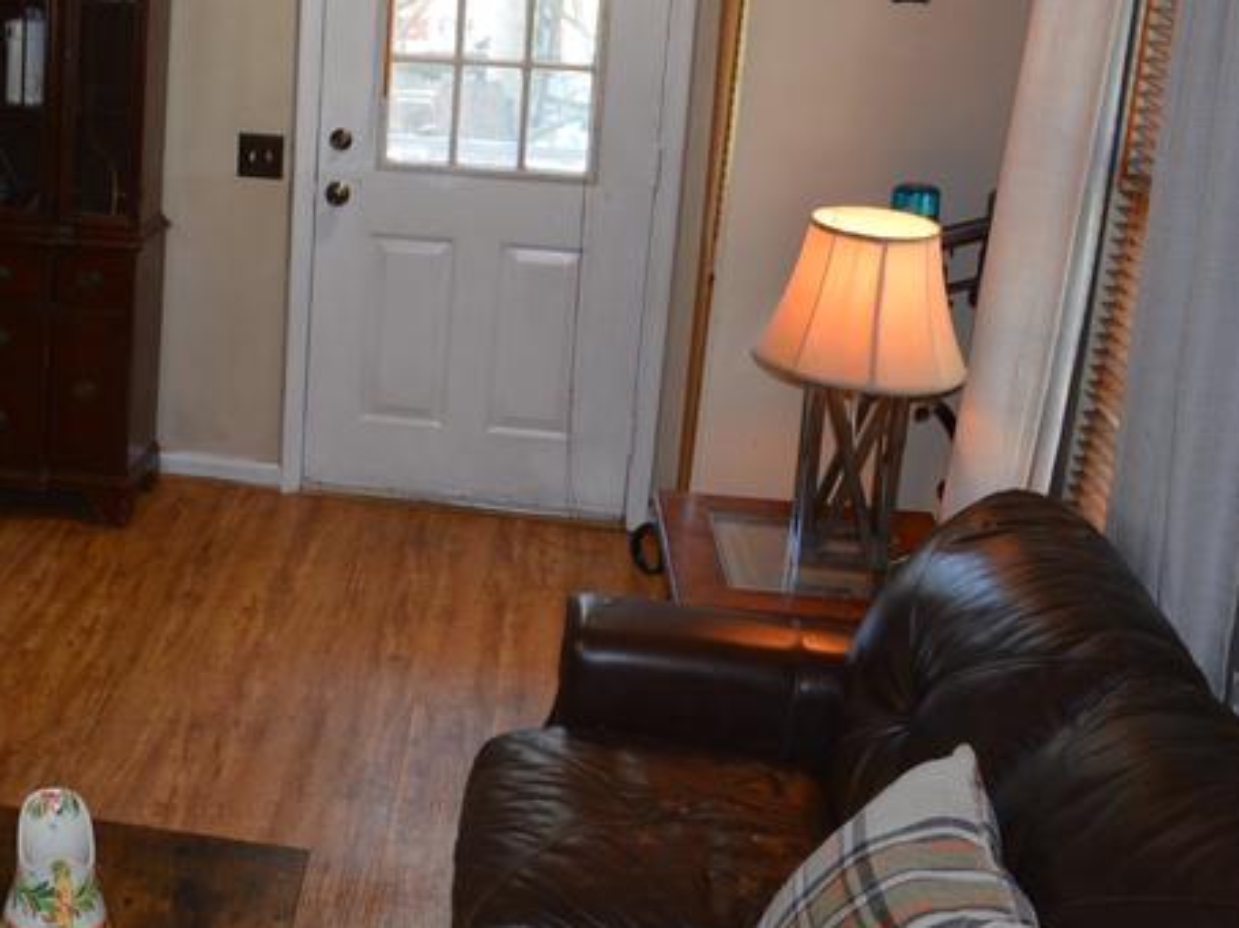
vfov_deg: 27.8
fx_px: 1861
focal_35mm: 52
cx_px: 103
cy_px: 275
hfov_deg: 34.6
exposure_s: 1/60
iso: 450
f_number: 3.5
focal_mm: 16
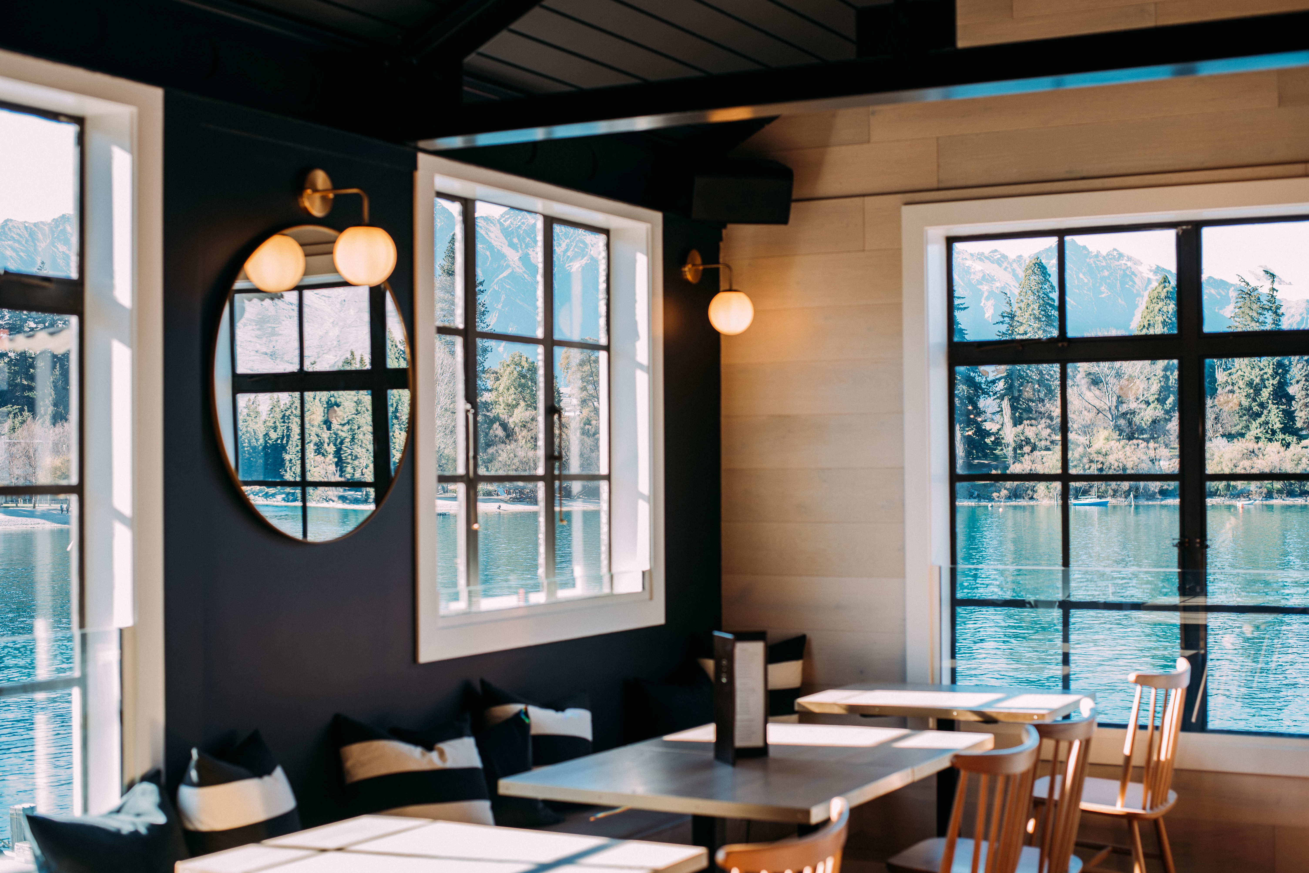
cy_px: 436
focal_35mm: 50
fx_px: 1818
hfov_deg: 39.6
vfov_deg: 27.0
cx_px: 654
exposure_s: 1/80
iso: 100
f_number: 4
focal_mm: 50
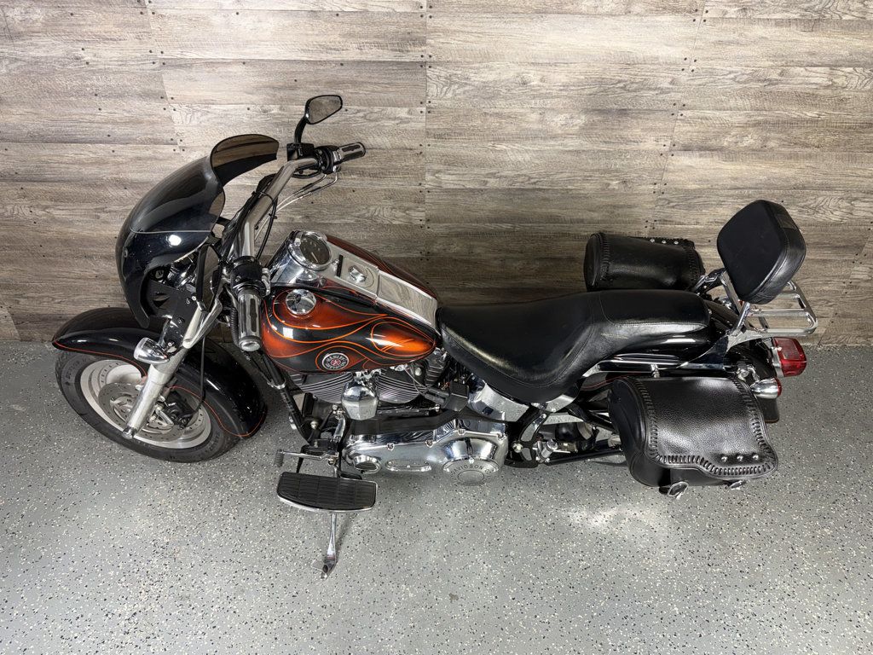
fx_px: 605
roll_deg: -1.0
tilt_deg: -35.5
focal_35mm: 24
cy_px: 328
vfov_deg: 56.8
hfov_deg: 71.6
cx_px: 436
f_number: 1.78
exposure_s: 1/24
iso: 64
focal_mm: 6.76
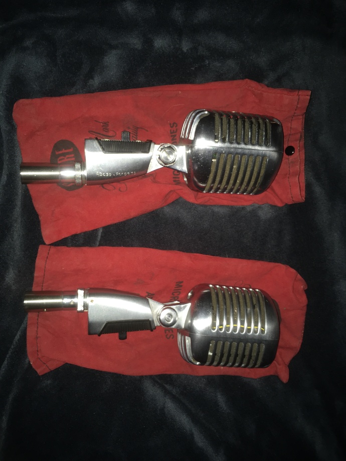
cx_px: 173
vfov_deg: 61.7
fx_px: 386
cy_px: 230
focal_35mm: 29
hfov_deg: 48.2
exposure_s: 1/16
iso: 40
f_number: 2.2
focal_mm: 4.15
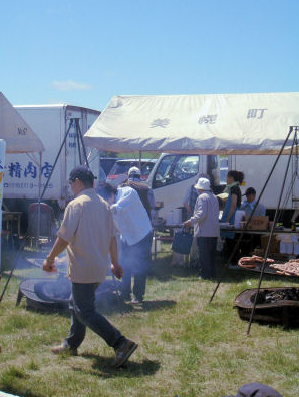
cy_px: 190
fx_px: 758
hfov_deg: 22.3
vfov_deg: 29.4
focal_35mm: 66
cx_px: 146
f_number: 5.6
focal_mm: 10.2
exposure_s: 1/640
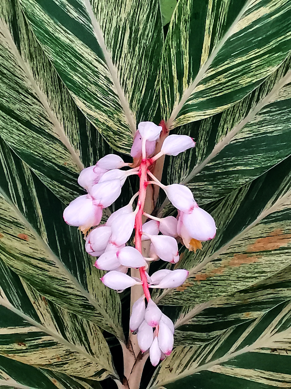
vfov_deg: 32.2
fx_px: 673
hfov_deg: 24.4
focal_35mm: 60
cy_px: 194
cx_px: 146
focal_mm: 2.35
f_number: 2.2
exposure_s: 1/50
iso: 160
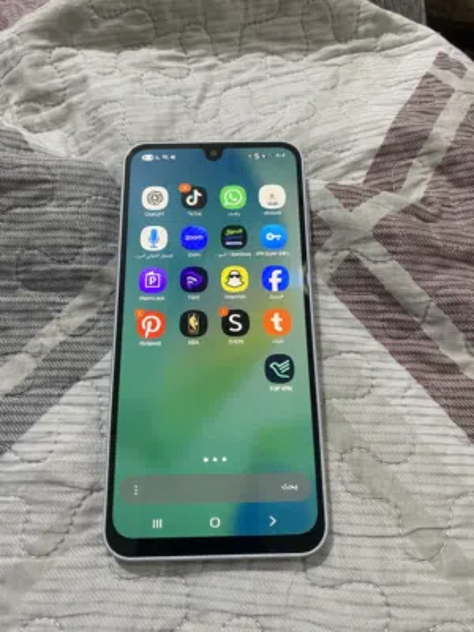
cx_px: 237
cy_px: 316
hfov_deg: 53.1
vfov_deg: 67.3
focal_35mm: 26
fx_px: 475
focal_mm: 4.25
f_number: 1.8
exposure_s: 1/60
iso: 160
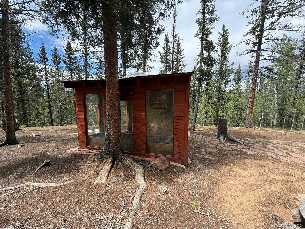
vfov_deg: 85.7
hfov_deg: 102.1
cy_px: 114
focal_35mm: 14
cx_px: 152
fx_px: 123
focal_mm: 2.22
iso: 64
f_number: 2.2
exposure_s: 1/527
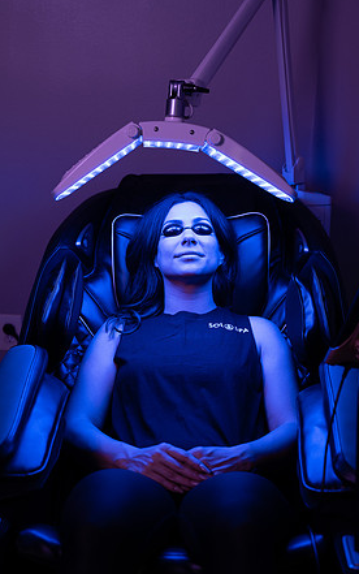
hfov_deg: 24.9
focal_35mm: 52
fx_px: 813
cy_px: 284
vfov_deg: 38.9
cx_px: 172
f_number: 3.5
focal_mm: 50
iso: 200
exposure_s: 1/50
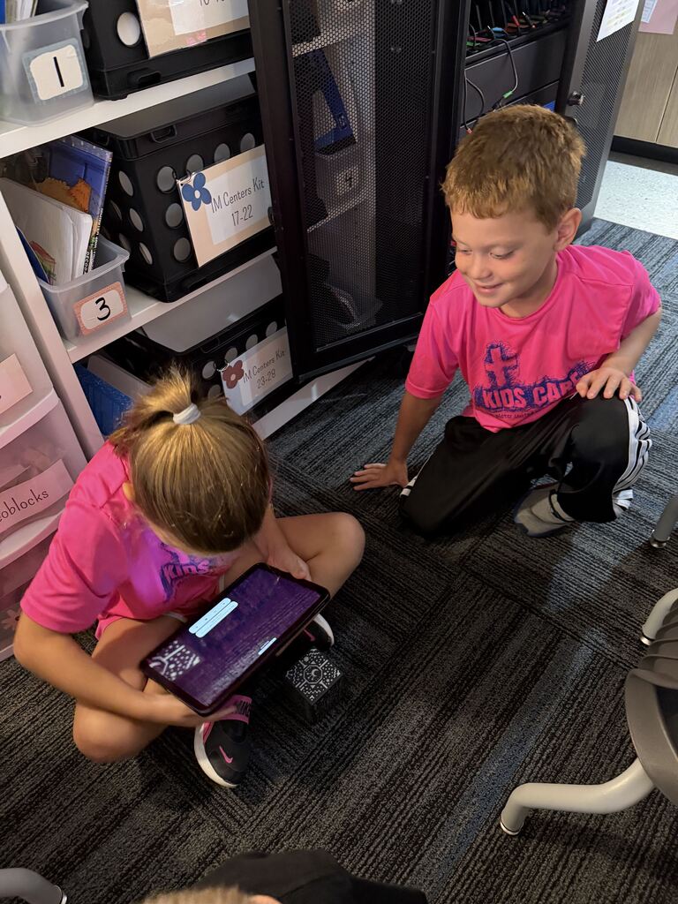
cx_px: 339
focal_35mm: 24
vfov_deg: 71.6
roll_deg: +2.8
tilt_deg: -43.7
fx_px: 627
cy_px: 452
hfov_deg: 56.8
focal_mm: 6.76
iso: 640
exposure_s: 1/40
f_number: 1.78
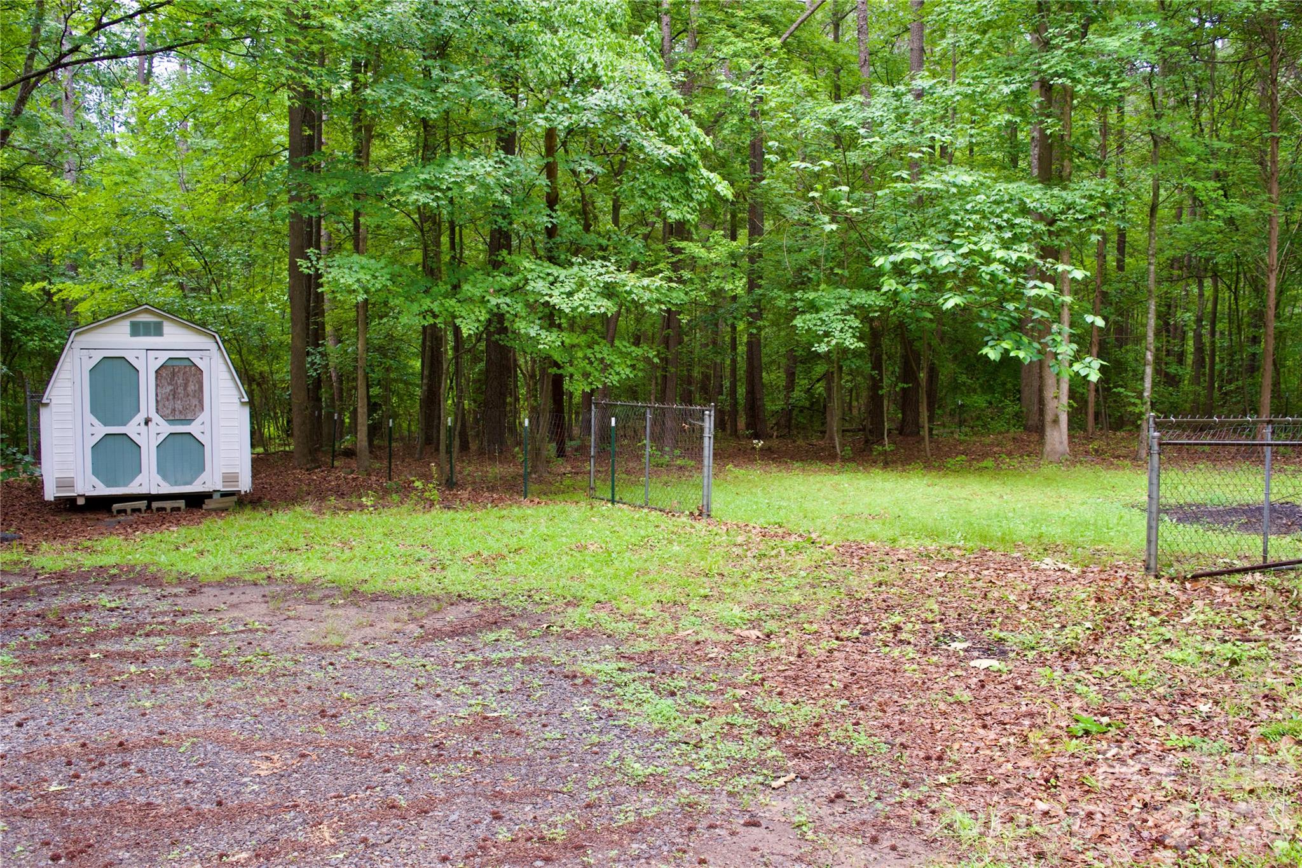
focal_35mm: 32
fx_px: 1139
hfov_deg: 59.5
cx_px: 651
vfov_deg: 41.7
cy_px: 434
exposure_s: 1/125
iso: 400
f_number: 5.6
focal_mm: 21
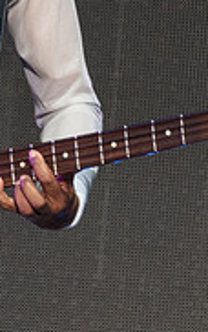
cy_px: 21
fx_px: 31450
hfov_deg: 0.4
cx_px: -83
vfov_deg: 0.6
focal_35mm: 3473
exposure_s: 1/320
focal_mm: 600
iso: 1000
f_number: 6.3
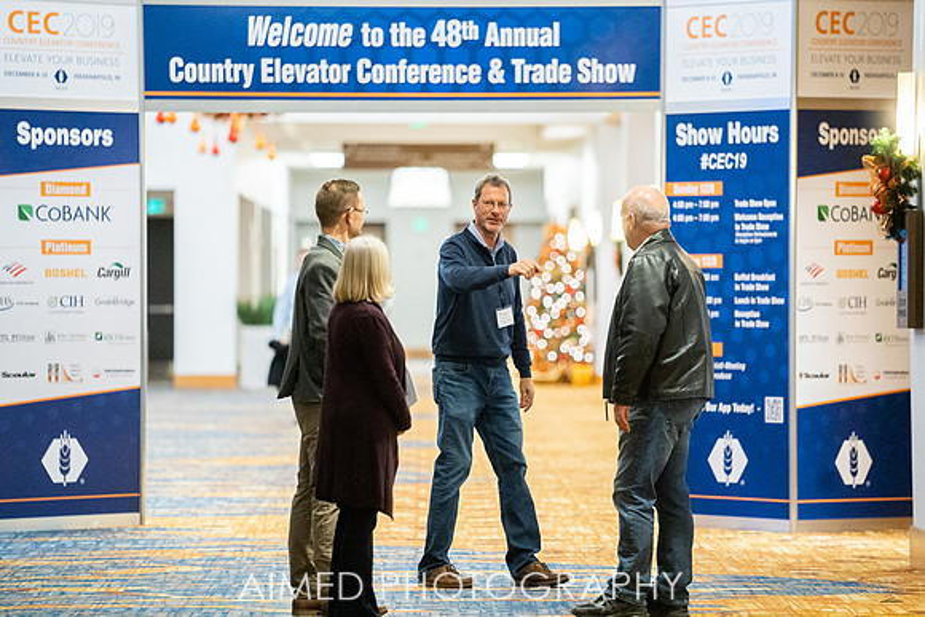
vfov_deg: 6.8
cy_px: 308
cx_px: 462
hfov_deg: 10.1
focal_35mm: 203
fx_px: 5229
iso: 6400
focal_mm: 200
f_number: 2.8
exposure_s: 1/160
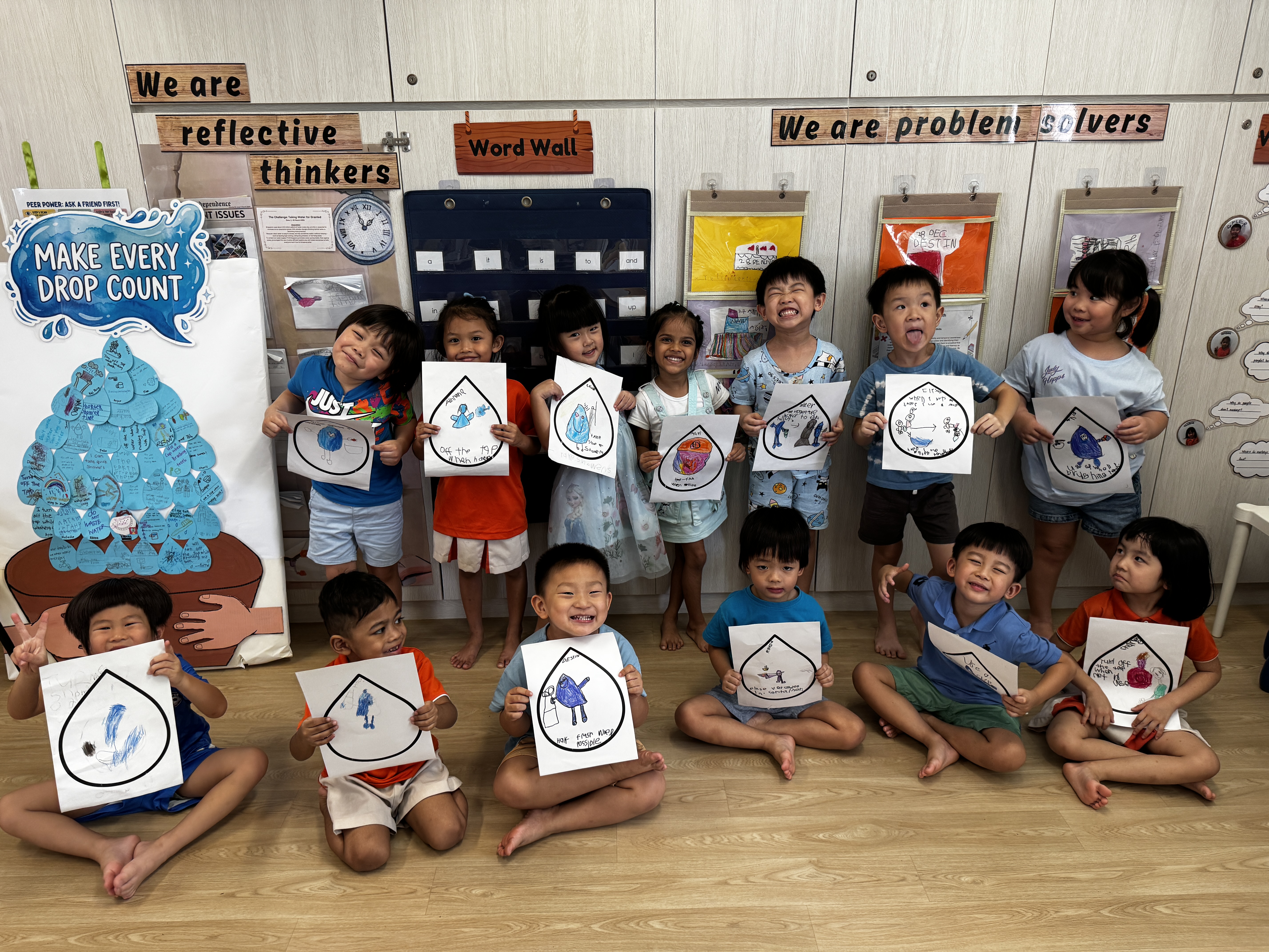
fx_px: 880
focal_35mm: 24
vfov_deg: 56.8
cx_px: 634
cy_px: 476
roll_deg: +1.7
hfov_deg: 71.6
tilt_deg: -20.1
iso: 200
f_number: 1.78
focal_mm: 6.76
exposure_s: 1/100
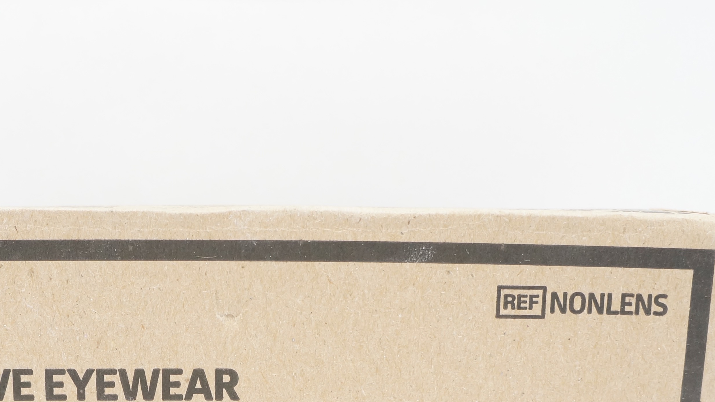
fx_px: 1062
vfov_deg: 20.5
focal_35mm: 56
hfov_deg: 36.7
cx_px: 220
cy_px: 442
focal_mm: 18
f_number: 4.5
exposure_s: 1/60
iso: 800
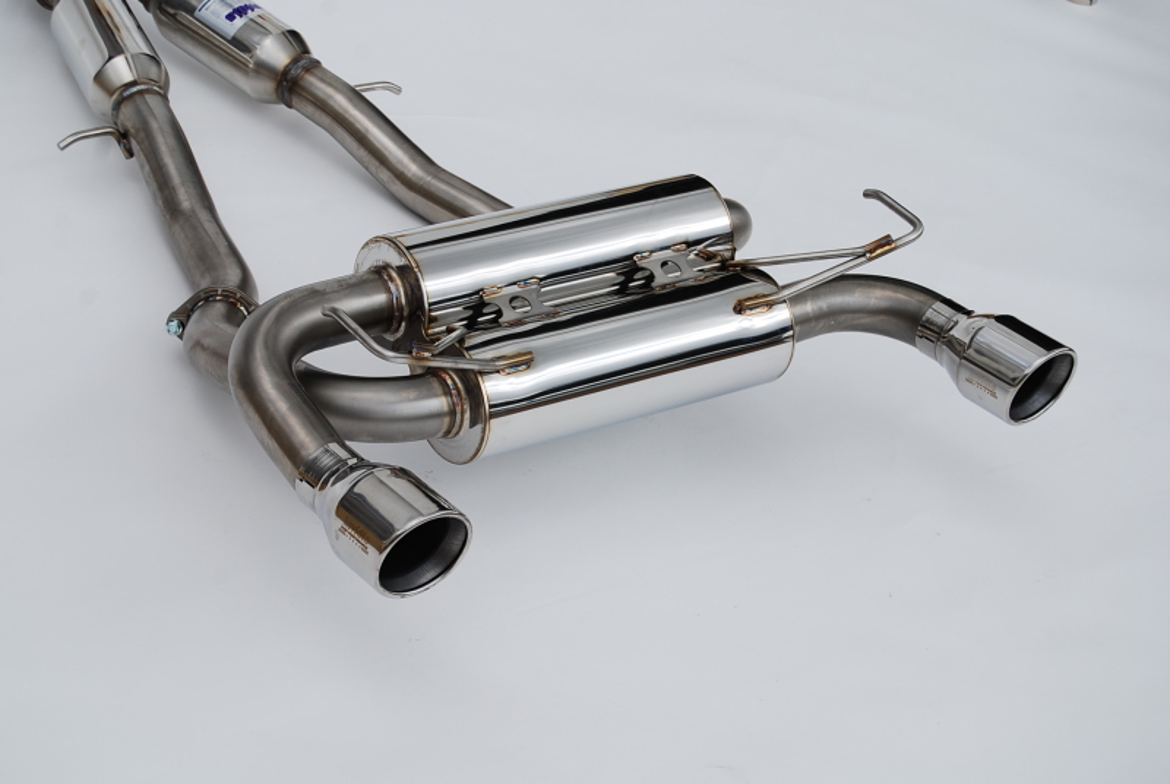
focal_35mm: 82
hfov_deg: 24.6
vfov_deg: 16.6
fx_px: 2685
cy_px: 392
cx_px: 585
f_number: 8
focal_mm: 55
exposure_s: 1/250
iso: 100
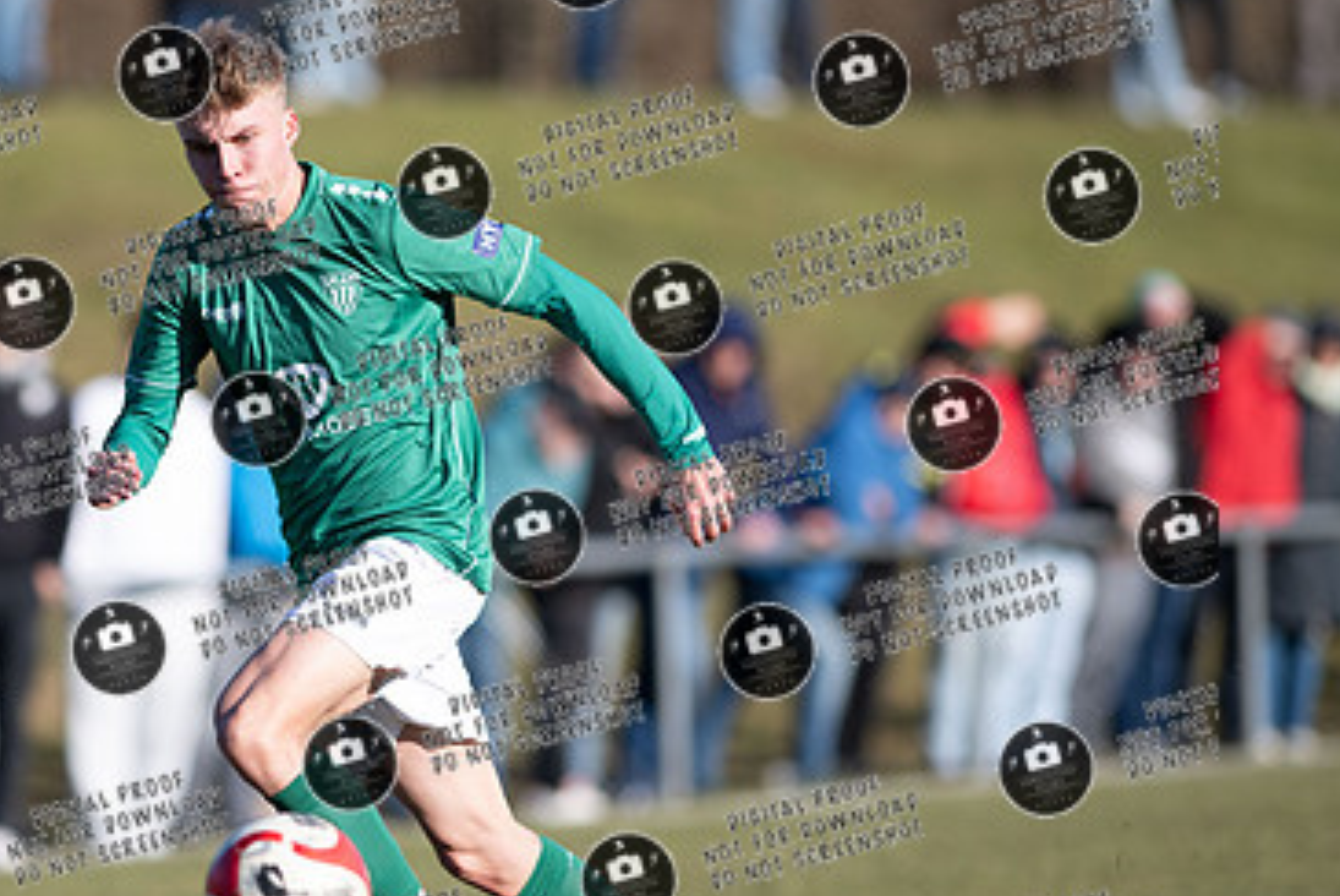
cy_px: 502
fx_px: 17843
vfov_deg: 2.9
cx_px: 320
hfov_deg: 4.3
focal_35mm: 479
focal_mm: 300
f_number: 3.2
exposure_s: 1/1600
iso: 110
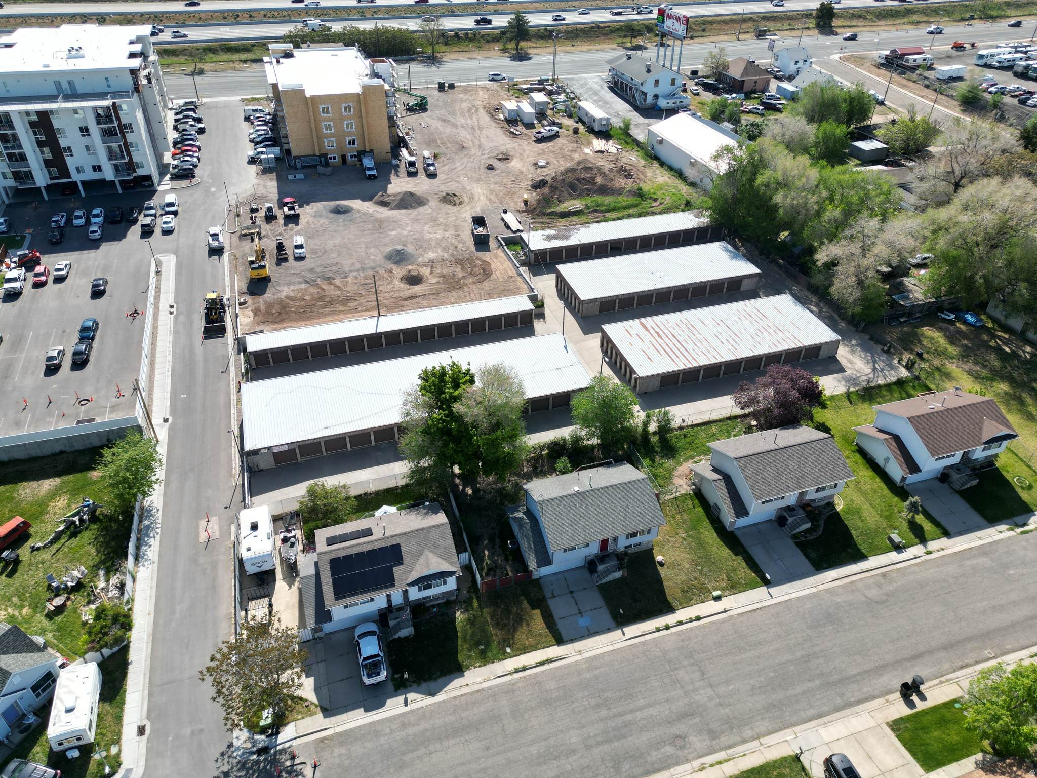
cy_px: 389
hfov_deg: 71.6
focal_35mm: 24
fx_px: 719
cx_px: 518
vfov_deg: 56.8
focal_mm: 6.72
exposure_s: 1/2500
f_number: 1.7
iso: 100
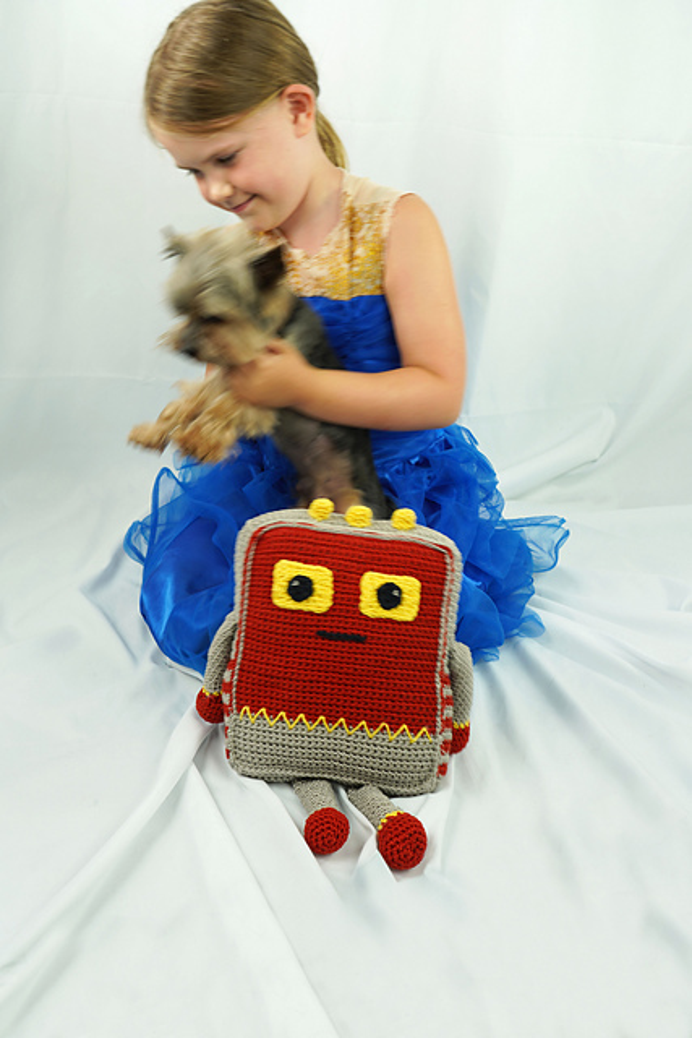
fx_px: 1181
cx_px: 346
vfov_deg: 47.4
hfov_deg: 32.6
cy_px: 519
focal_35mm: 41
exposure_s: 1/50
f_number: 6.3
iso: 160
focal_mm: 41
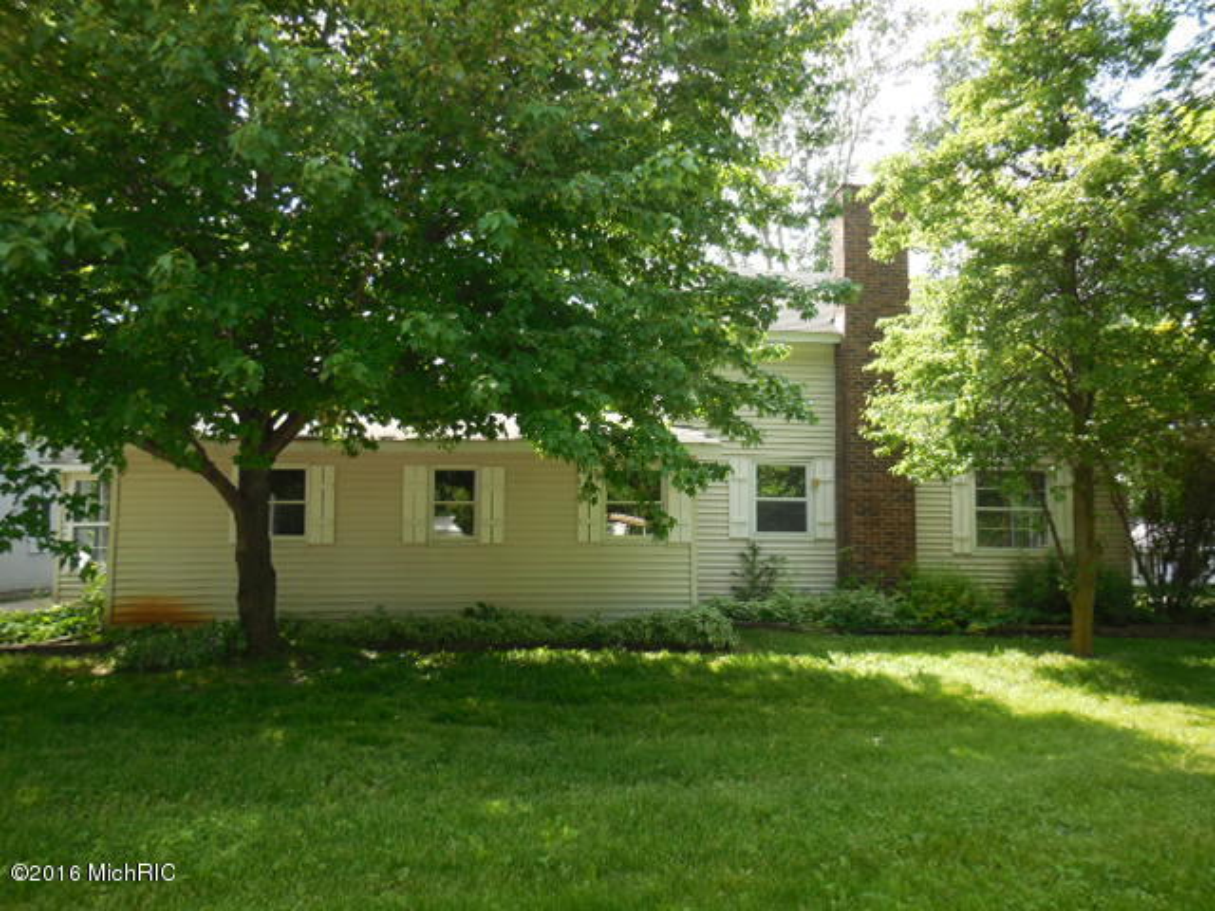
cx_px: 608
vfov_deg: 54.9
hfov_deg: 69.4
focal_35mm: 25
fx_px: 877
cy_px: 456
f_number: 3.1
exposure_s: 1/250
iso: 125
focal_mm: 4.5
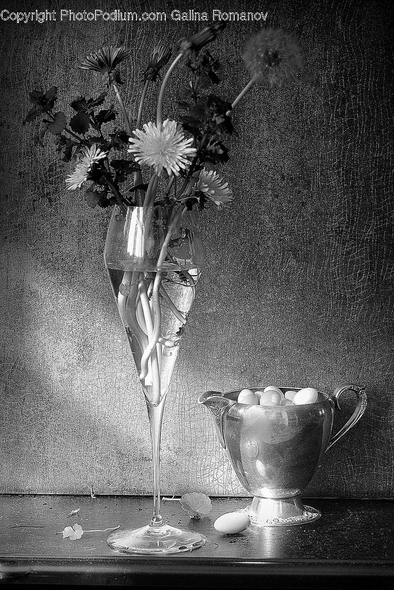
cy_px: 295
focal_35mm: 60
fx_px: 984
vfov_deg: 33.4
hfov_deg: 22.6
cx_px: 197
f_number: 4
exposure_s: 1/60
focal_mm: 40
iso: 450
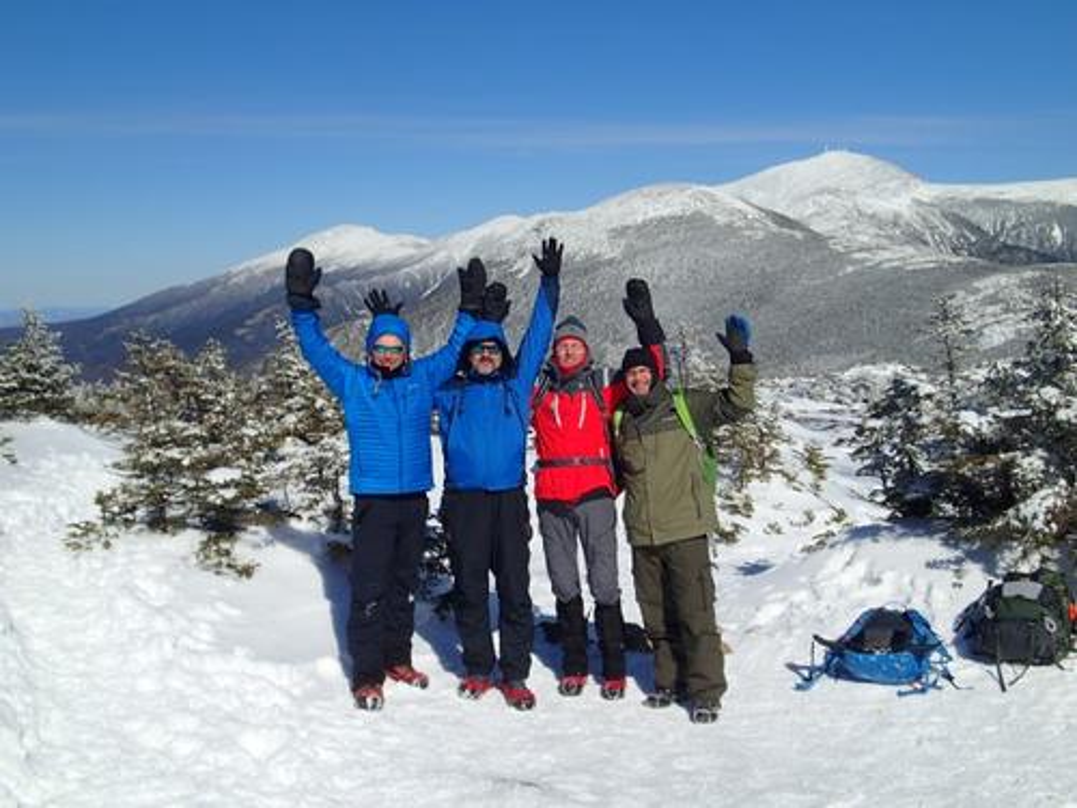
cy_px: 404
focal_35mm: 40
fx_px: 1245
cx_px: 538
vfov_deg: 36.0
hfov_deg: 46.8
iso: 100
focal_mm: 7.34
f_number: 11
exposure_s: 1/250
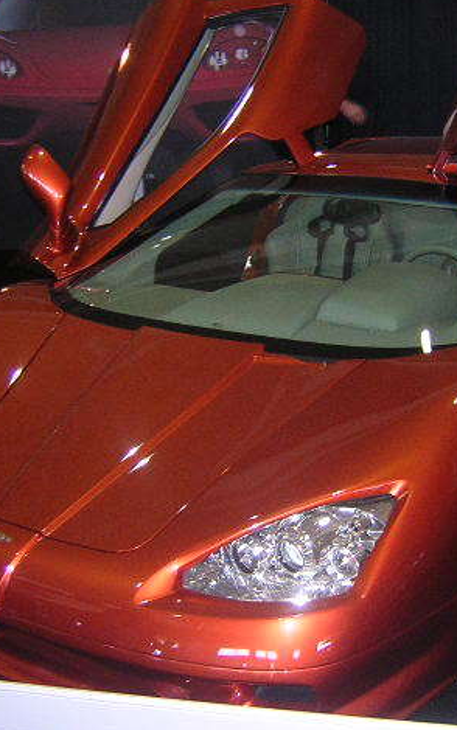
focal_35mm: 52
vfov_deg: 38.9
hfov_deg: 24.8
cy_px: 363
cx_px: 303
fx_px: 1036
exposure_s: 1/60.1
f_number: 2.6
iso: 335
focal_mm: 4.7
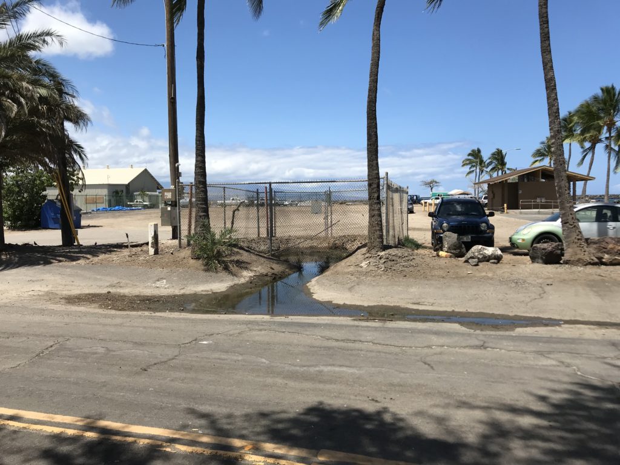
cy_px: 232
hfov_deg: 63.4
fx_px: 502
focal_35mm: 28
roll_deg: +1.3
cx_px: 310
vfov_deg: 49.7
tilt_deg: -2.5
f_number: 1.8
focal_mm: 3.99
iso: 20
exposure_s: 1/2994
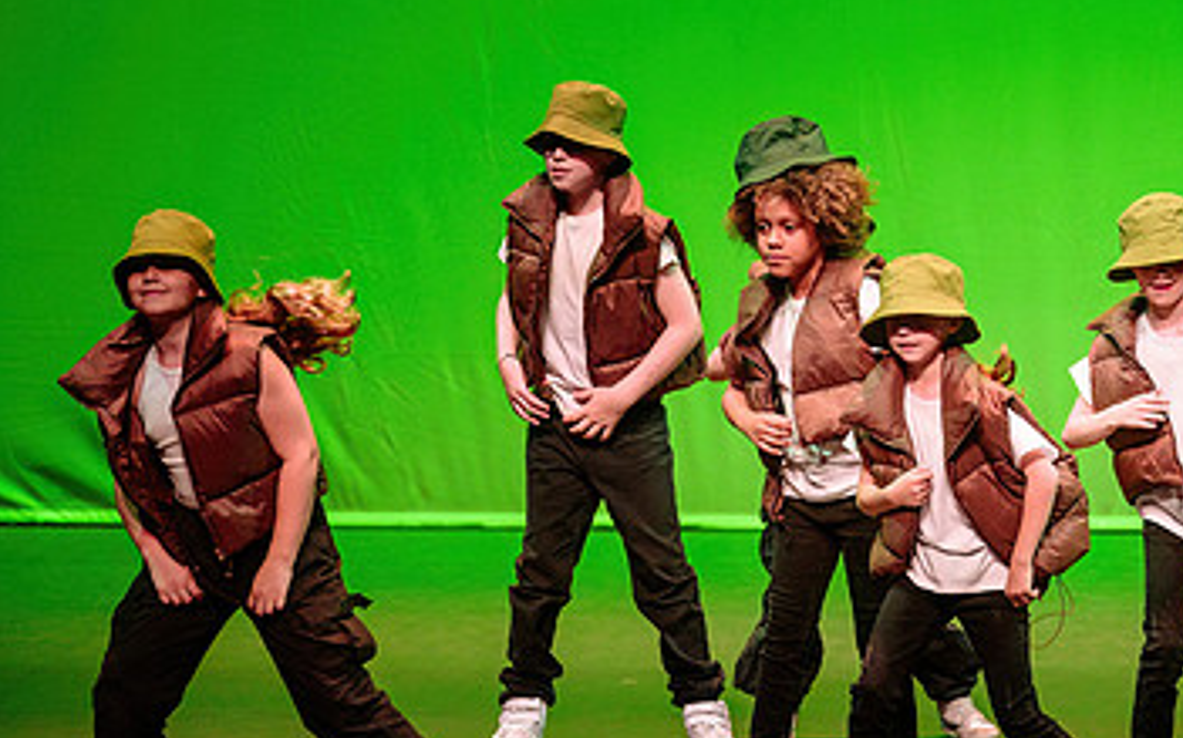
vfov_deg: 5.1
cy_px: 365
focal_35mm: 255
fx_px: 8217
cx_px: 1103
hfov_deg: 8.2
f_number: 2.8
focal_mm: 130
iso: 1250
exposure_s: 1/320
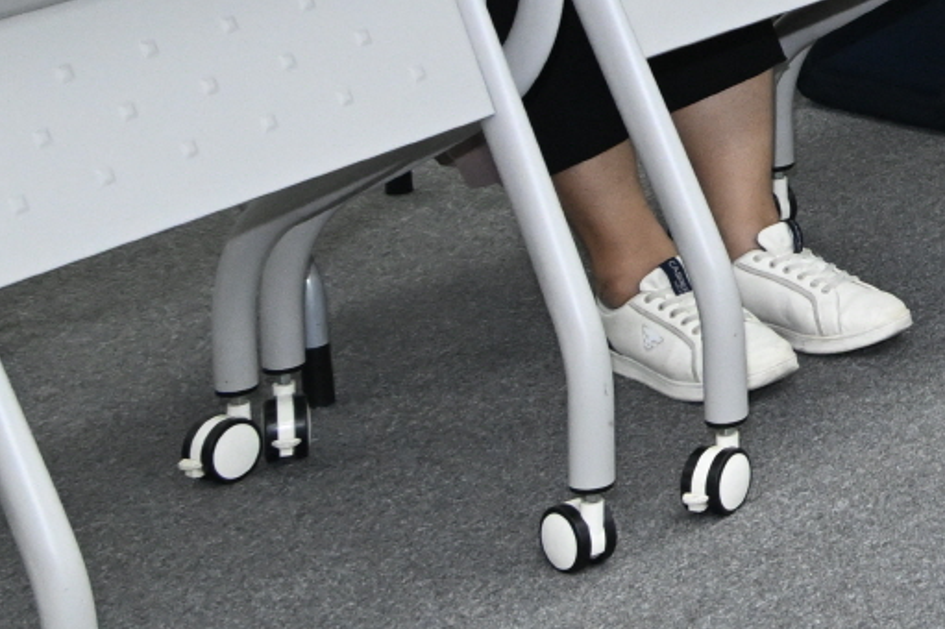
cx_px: 2108
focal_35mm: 156
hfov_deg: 11.4
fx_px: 4092
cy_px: -707
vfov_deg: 8.3
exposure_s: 1/125
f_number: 8
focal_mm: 30
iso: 2000
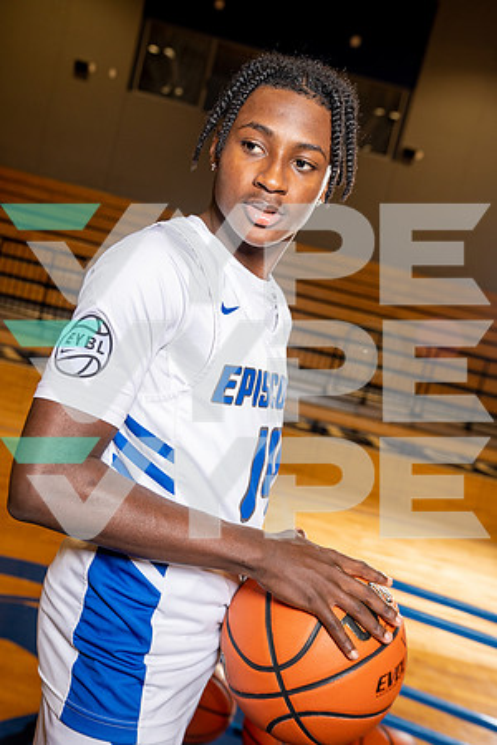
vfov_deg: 50.7
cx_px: 248
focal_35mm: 38
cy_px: 372
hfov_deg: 35.1
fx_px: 787
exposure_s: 1/250
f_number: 4.5
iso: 400
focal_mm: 38
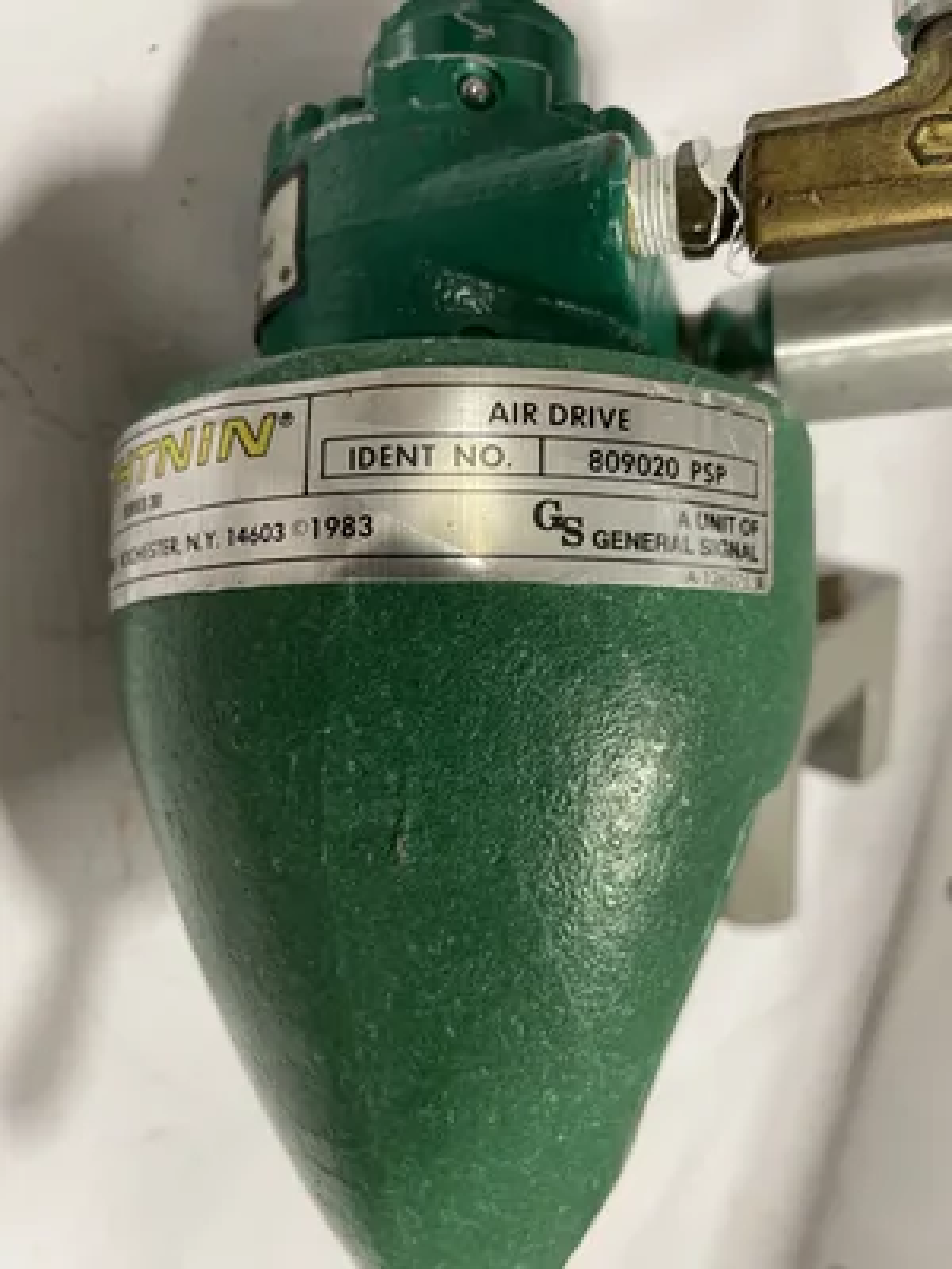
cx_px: 476
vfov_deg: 67.3
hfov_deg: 53.1
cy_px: 634
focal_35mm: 26
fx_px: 953
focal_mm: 4.2
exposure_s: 1/60
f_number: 1.6
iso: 250
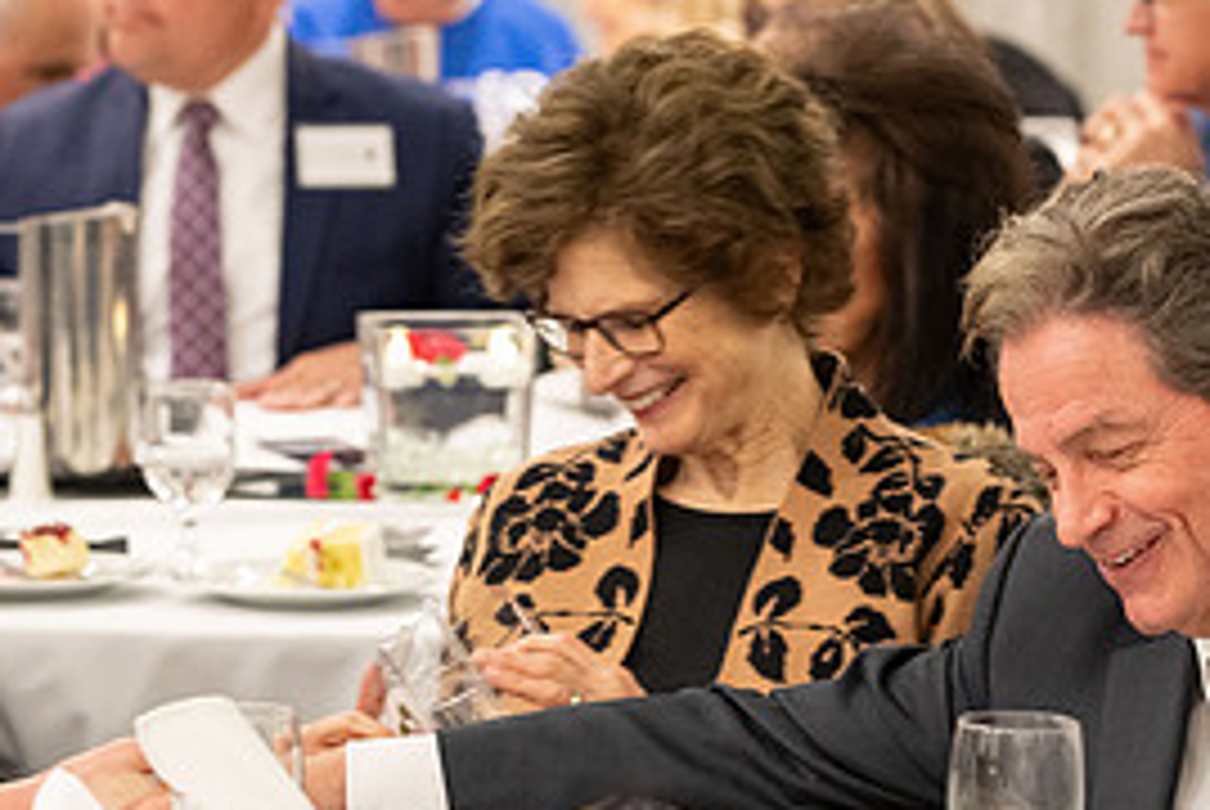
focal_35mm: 226
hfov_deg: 9.1
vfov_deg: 6.1
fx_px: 7604
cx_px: 639
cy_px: 731
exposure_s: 1/40
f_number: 4.5
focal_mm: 105
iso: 3200
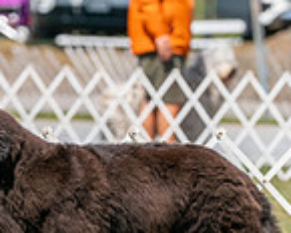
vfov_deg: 2.4
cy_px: 6
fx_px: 5589
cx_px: 27
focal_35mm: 649
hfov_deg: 3.0
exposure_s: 1/1600
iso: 250
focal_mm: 148
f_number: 4.5
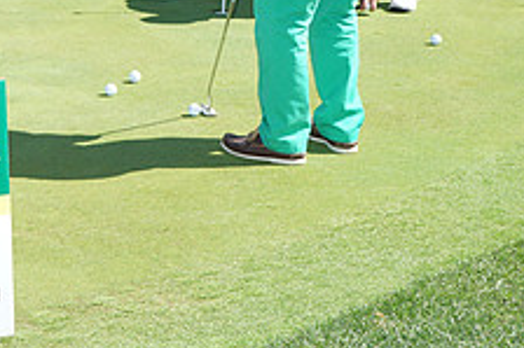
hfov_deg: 16.5
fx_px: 1774
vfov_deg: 11.0
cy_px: -50
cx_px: 14
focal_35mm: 122
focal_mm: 47
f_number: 9
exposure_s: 1/200
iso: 200
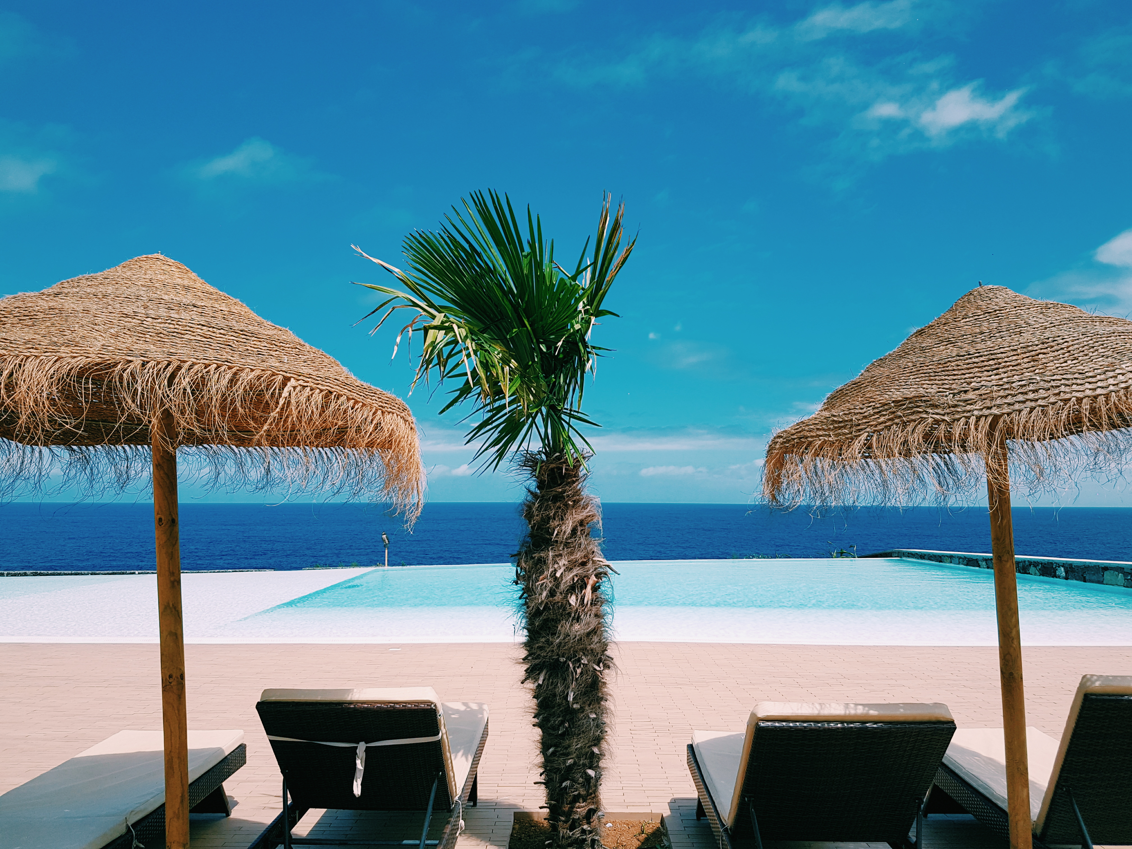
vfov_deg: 53.1
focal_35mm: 26
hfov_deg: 67.3
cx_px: 566
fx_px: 850
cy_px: 424
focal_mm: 4.2
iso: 40
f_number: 1.7
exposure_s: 1/3064
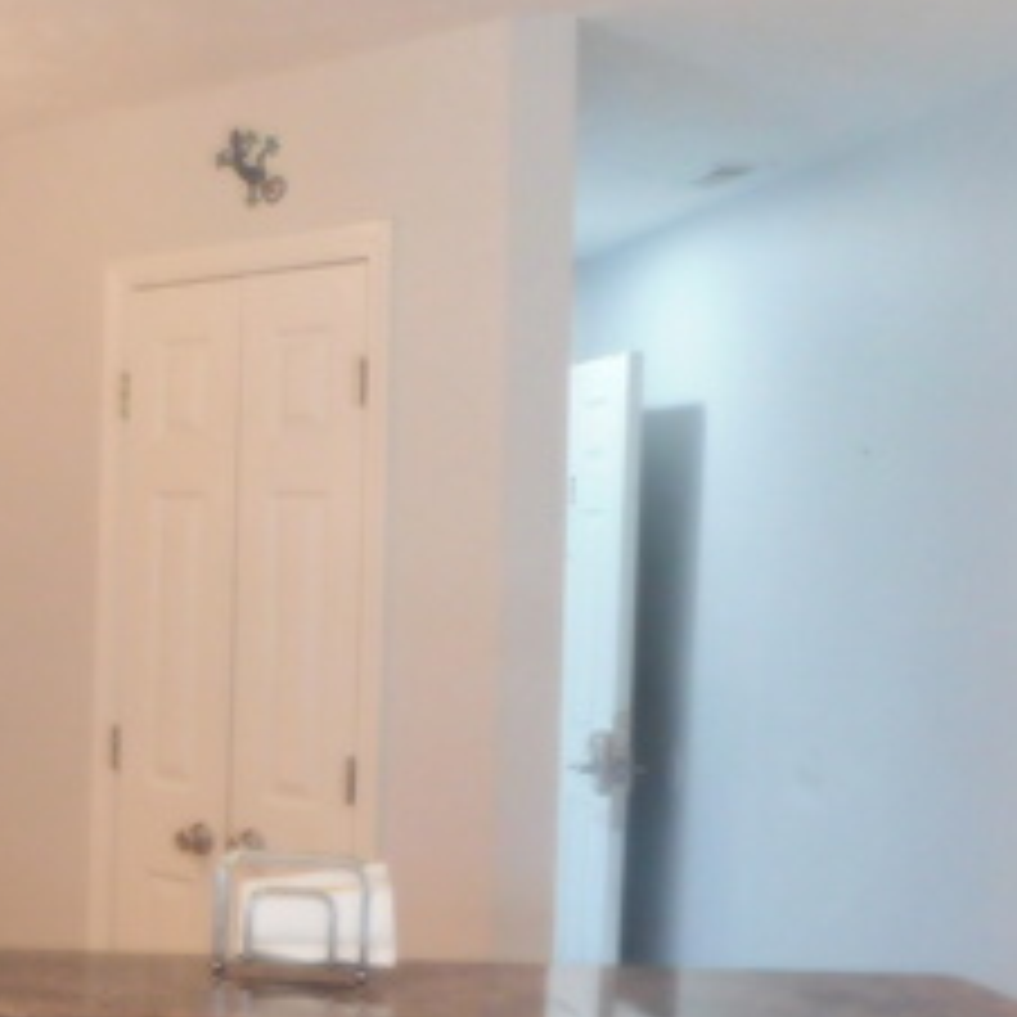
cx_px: -263
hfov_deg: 25.2
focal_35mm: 60
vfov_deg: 28.4
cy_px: 675
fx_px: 1994
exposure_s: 1/30
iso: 250
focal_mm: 4
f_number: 3
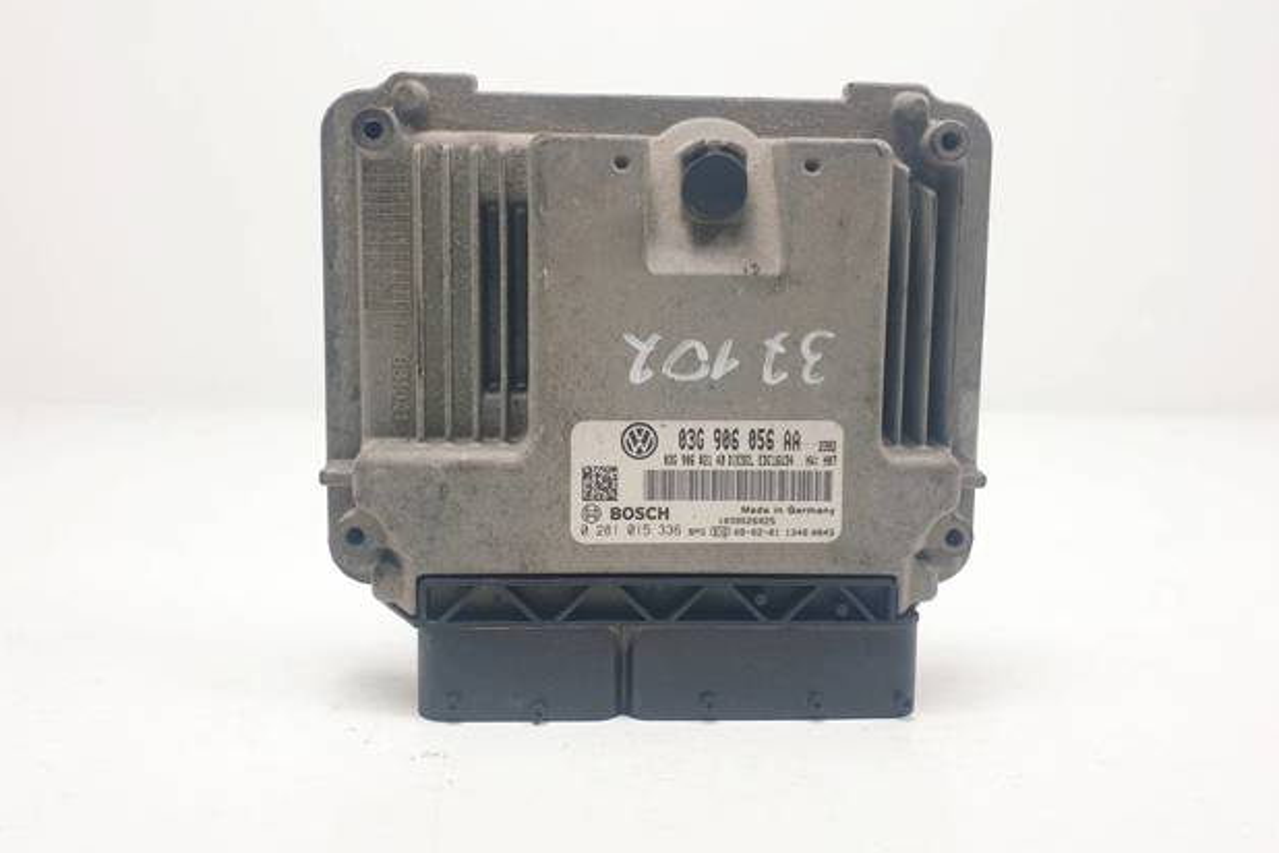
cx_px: 658
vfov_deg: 46.4
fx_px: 995
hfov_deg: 65.5
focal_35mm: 28
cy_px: 390
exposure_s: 1/227
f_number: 2.4
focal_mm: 4.3
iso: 50
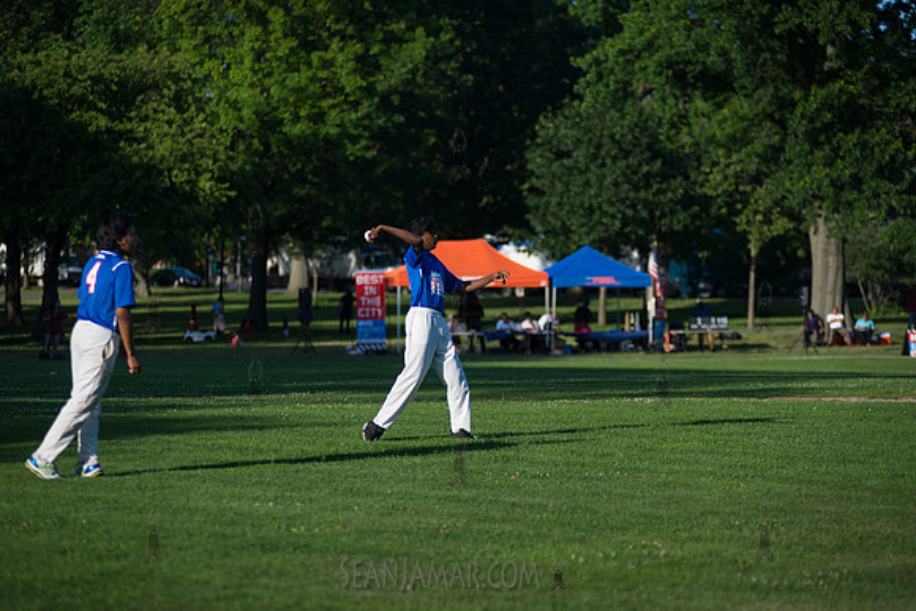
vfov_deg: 11.0
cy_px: 306
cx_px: 458
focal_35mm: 125
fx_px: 3181
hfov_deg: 16.4
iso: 200
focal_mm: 125
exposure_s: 1/3200
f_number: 2.8
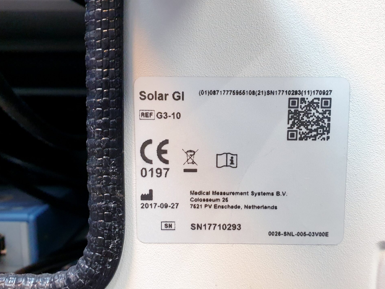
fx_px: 389
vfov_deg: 40.6
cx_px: 215
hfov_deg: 52.5
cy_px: 162
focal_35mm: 35
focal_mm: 4.3
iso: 320
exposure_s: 1/25
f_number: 2.4
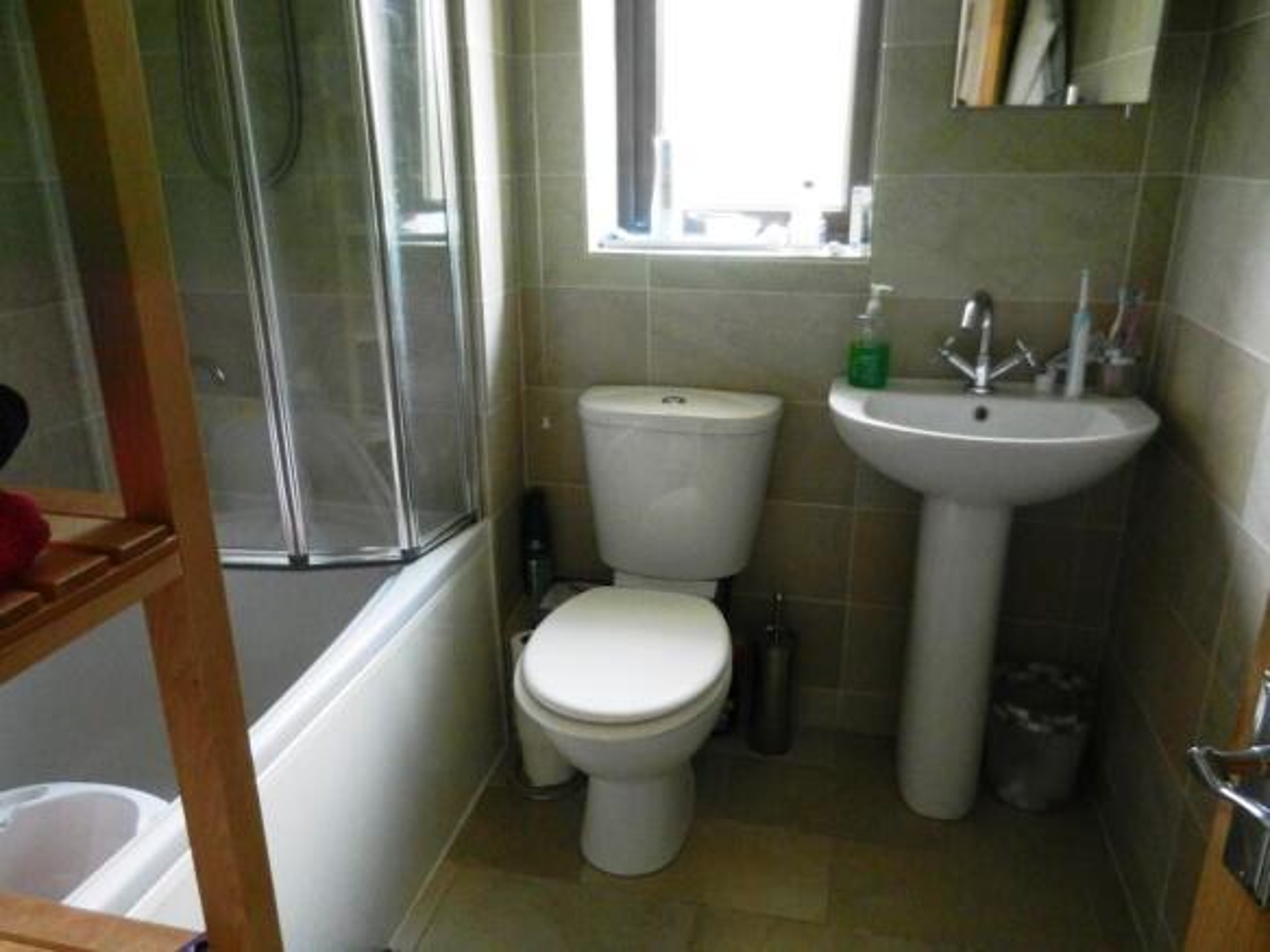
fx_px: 917
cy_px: 476
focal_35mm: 25
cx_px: 635
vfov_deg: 54.9
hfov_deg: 69.4
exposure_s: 1/100
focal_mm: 4.5
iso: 640
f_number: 3.5
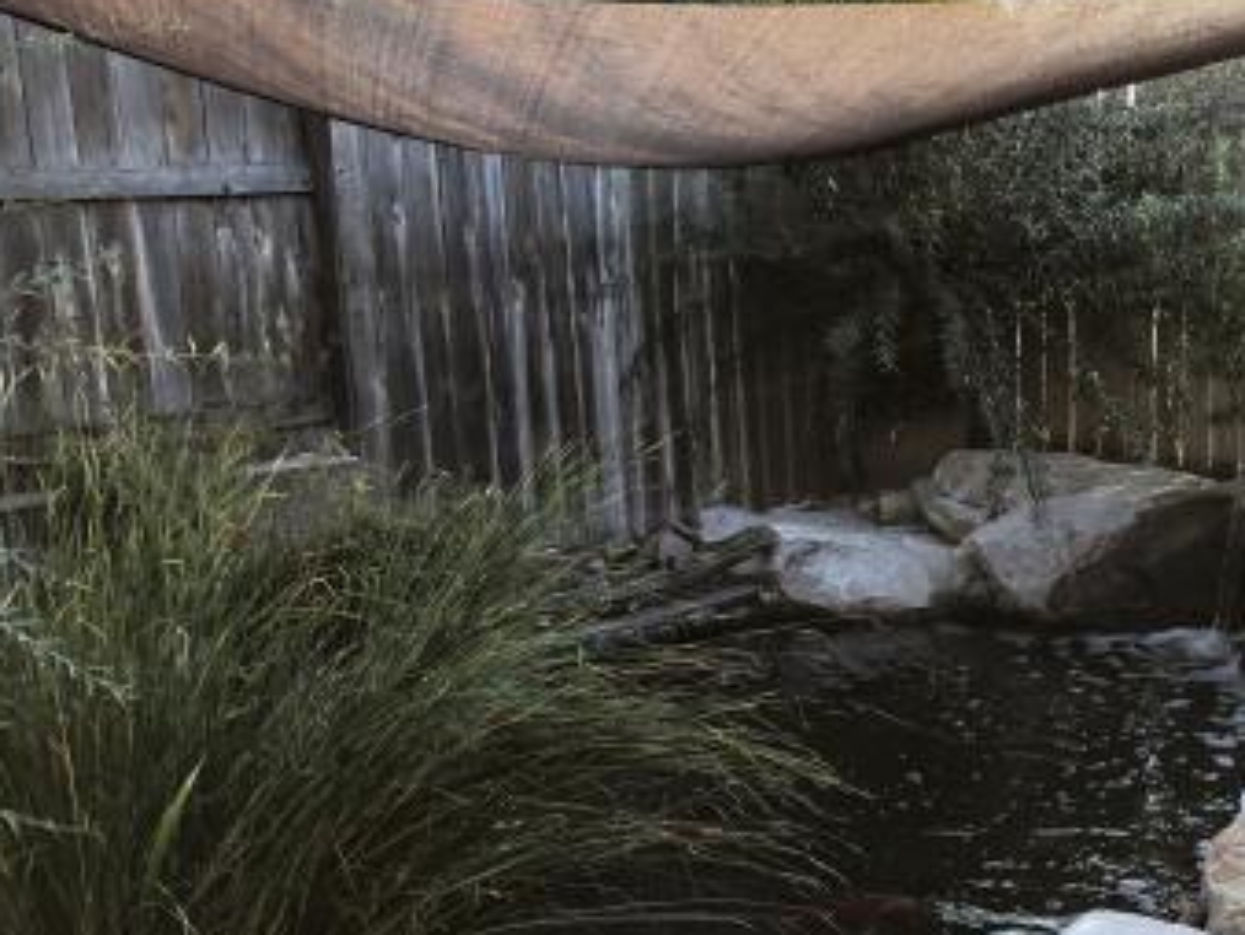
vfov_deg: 27.3
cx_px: 958
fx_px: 1908
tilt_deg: -14.1
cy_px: 666
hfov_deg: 35.2
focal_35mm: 53
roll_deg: +0.7
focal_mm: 4
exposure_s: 1/120
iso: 32
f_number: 1.8
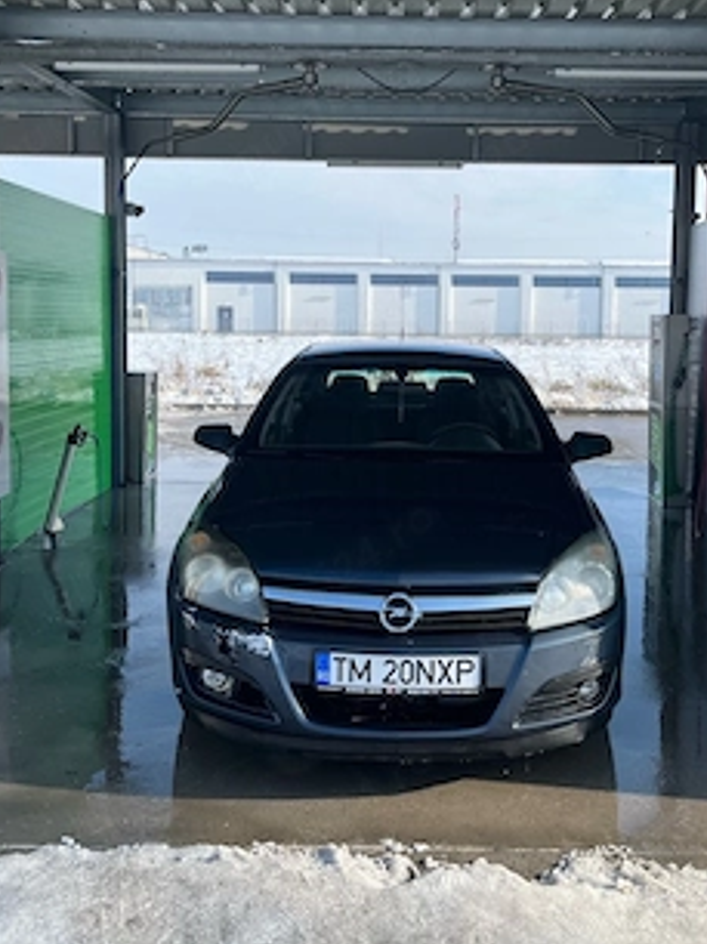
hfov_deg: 41.7
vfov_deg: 53.6
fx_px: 927
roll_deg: +0.3
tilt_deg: -4.1
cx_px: 395
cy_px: 376
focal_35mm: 34
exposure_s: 1/2463
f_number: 1.6
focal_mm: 5.1
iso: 50
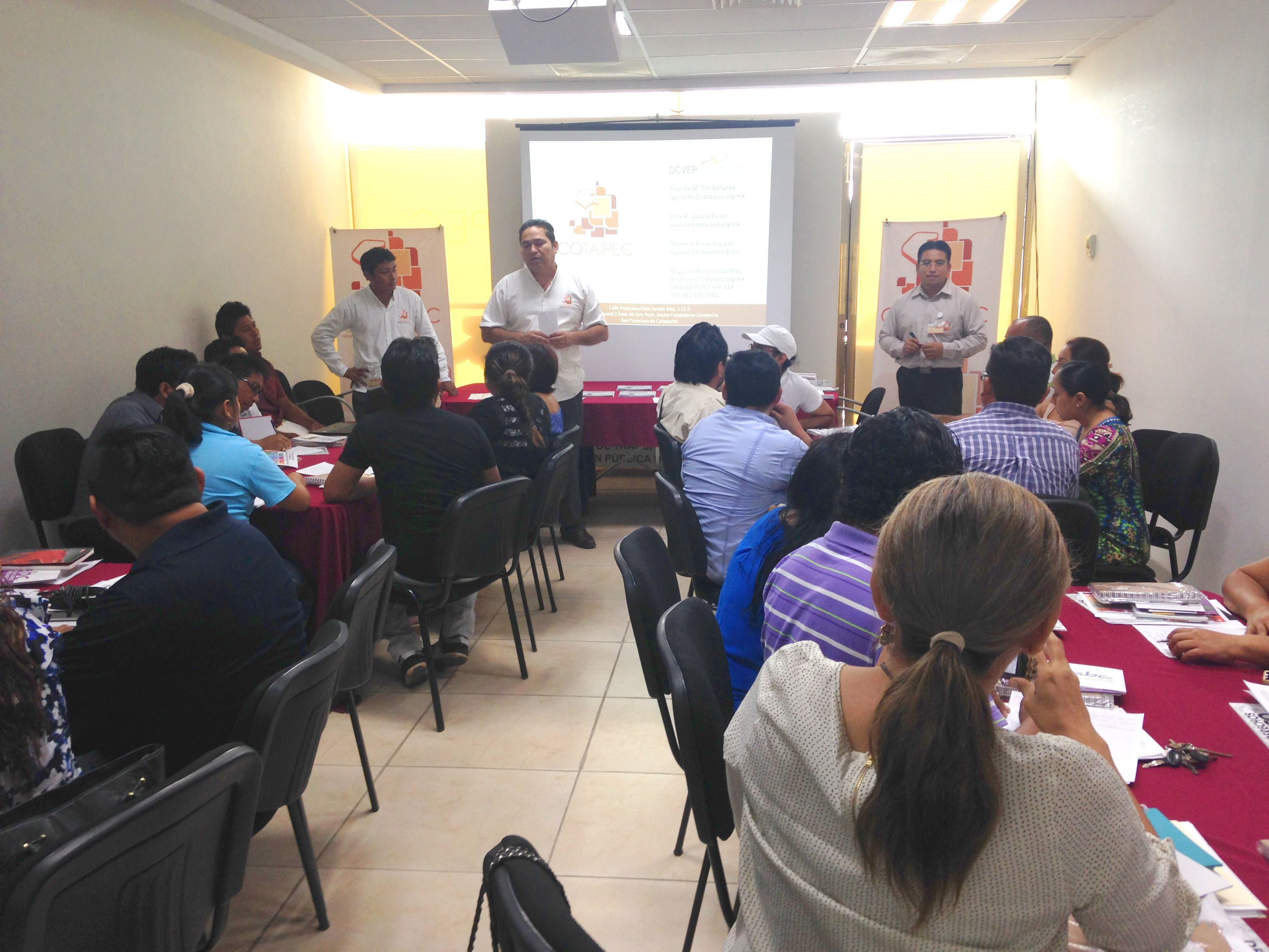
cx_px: 634
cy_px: 476
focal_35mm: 33
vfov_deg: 42.9
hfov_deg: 55.4
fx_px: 1210
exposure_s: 1/40
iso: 50
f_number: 2.4
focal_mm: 4.12
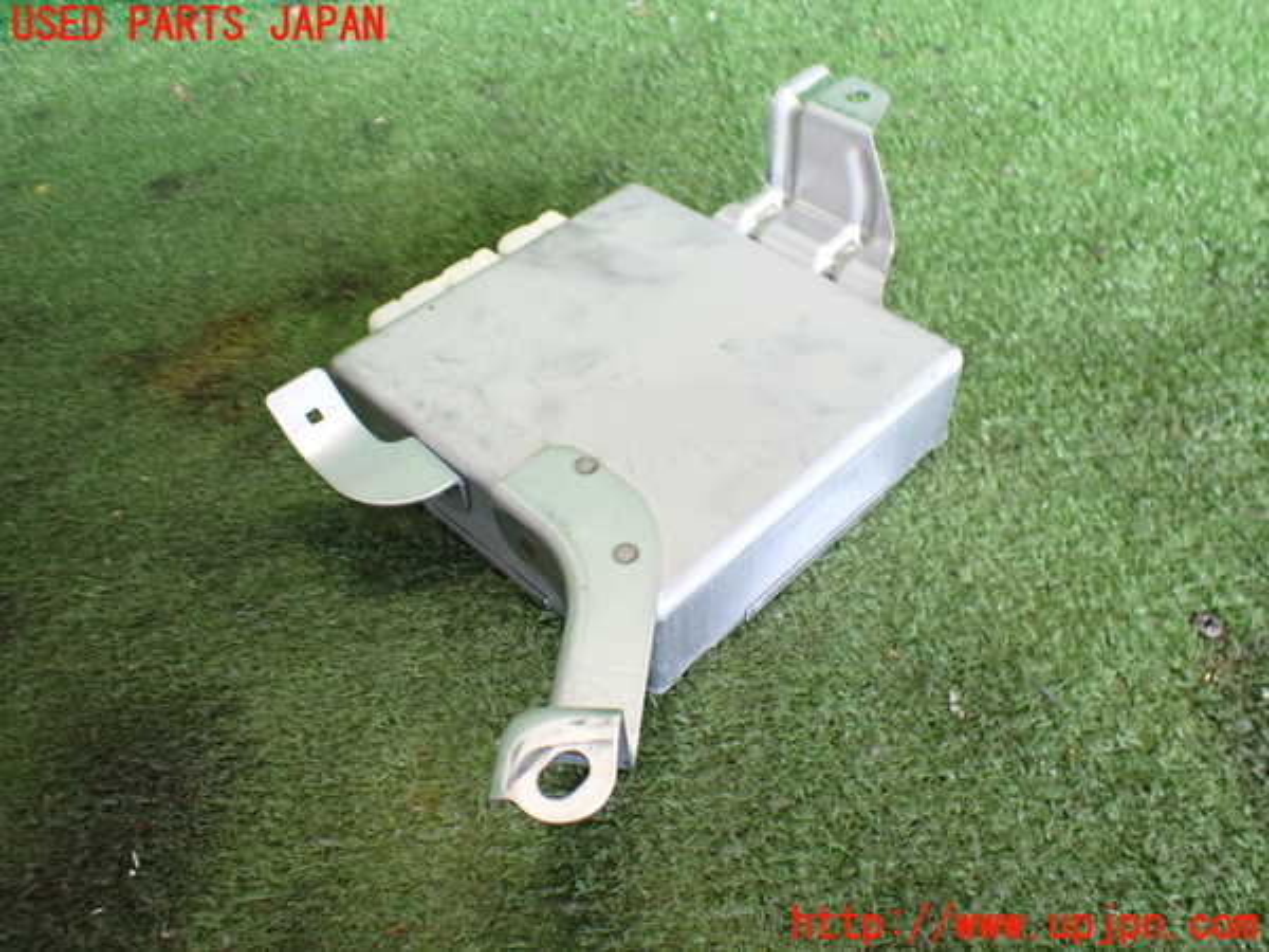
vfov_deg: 46.8
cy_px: 476
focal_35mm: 30
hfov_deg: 60.0
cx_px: 634
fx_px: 1100
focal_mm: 5.4
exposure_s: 1/125
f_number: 2.3
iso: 500
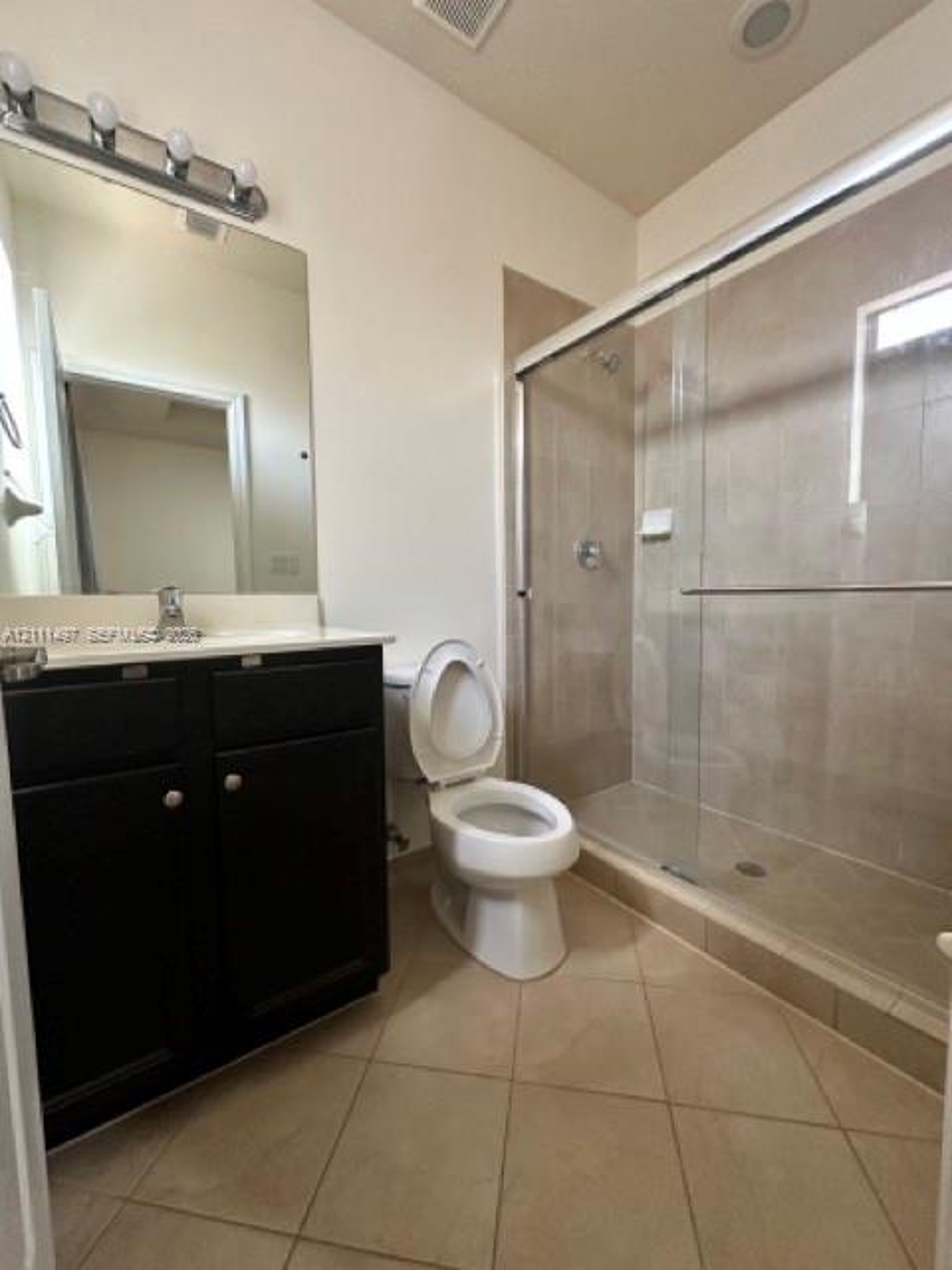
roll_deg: +1.1
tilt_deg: -4.3
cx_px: 476
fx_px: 513
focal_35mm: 14
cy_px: 635
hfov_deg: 85.7
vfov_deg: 102.1
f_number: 2.2
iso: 320
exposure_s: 1/60
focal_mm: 2.22
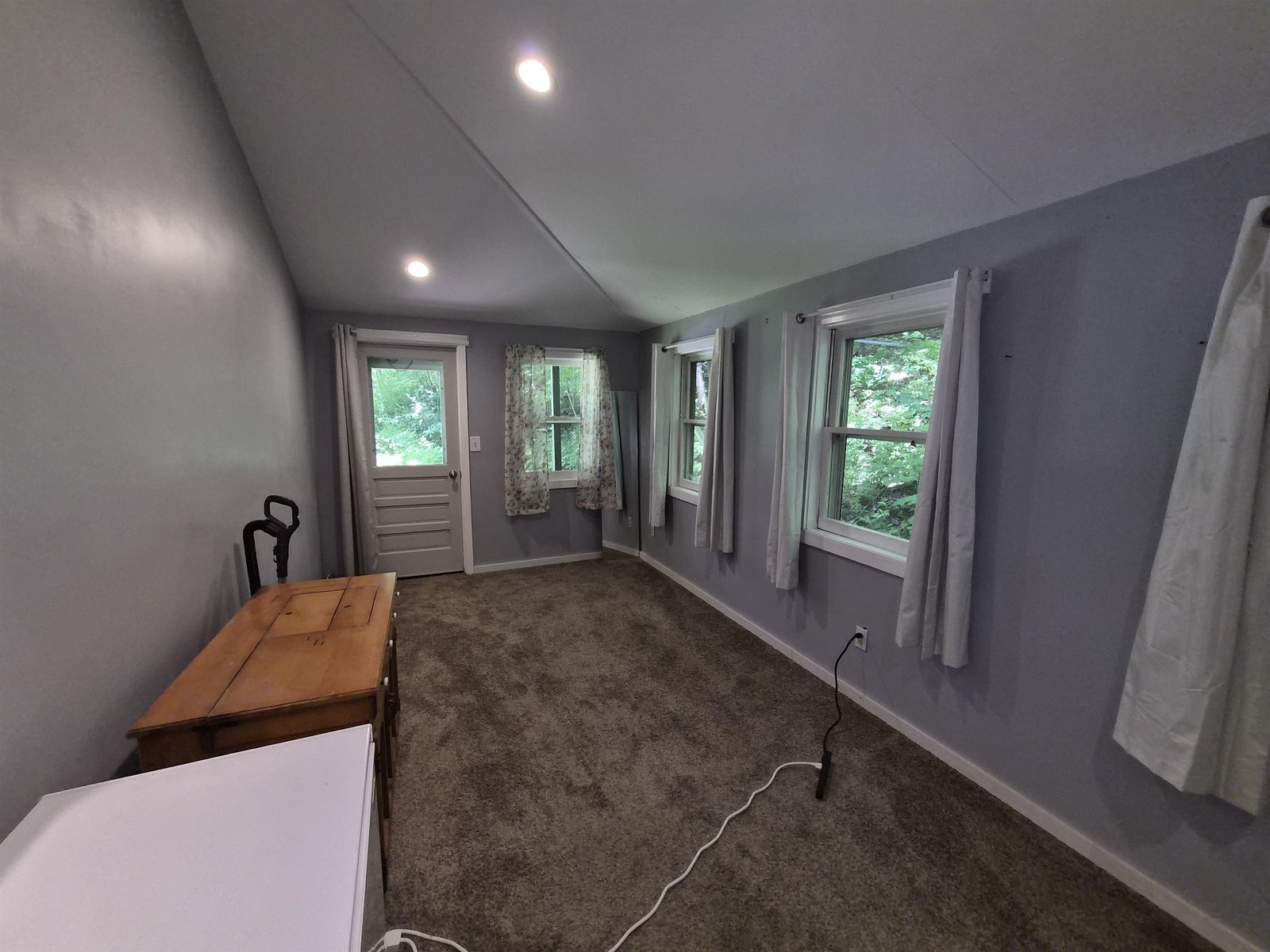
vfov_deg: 89.9
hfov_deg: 106.2
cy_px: 476
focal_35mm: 13
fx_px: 477
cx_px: 635
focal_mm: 1.7
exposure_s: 1/60
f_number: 2.2
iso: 125
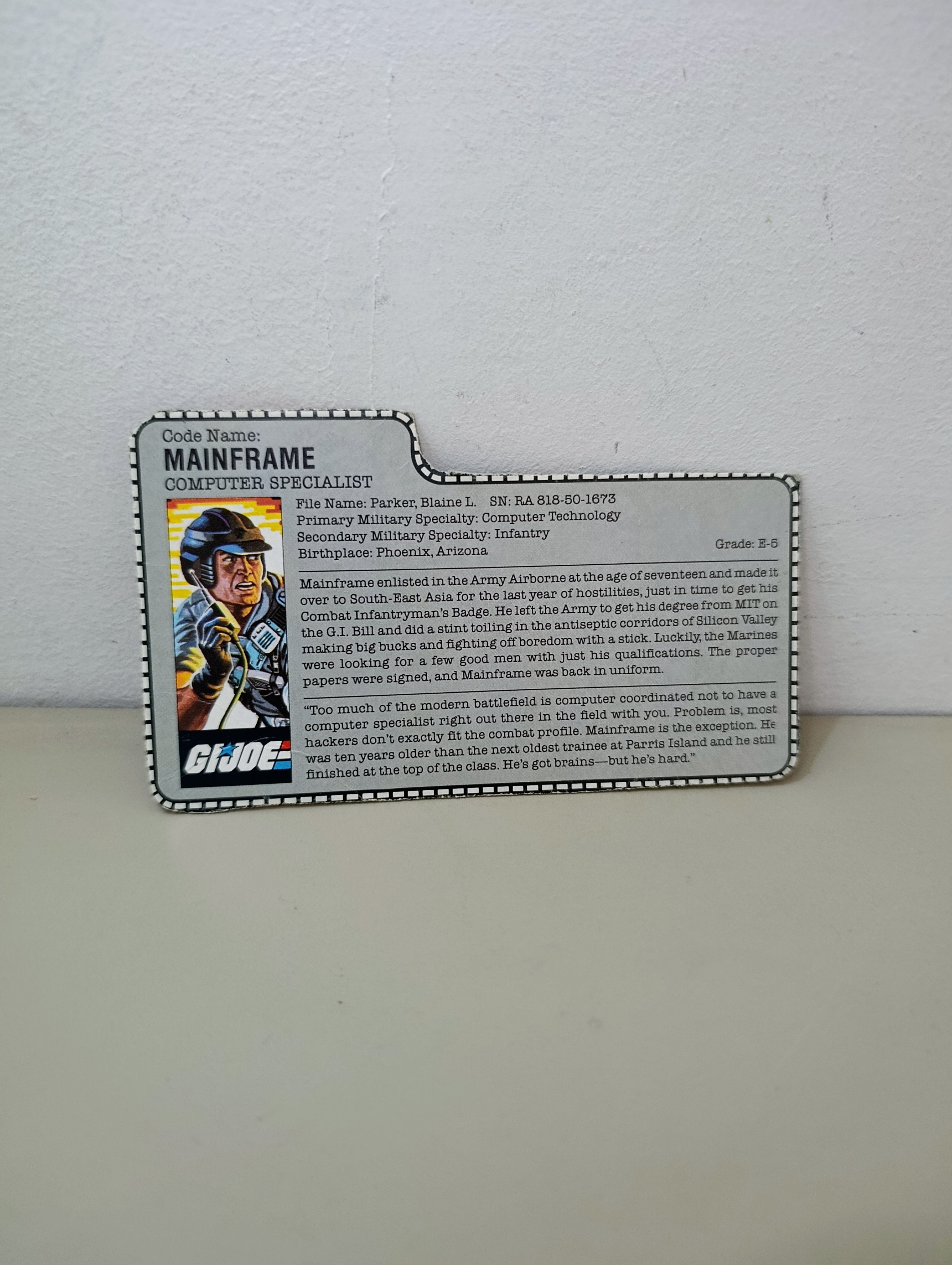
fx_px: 841
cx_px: 476
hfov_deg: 59.0
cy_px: 632
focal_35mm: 23
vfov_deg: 73.8
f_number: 1.65
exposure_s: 1/33.3
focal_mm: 6.11
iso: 975
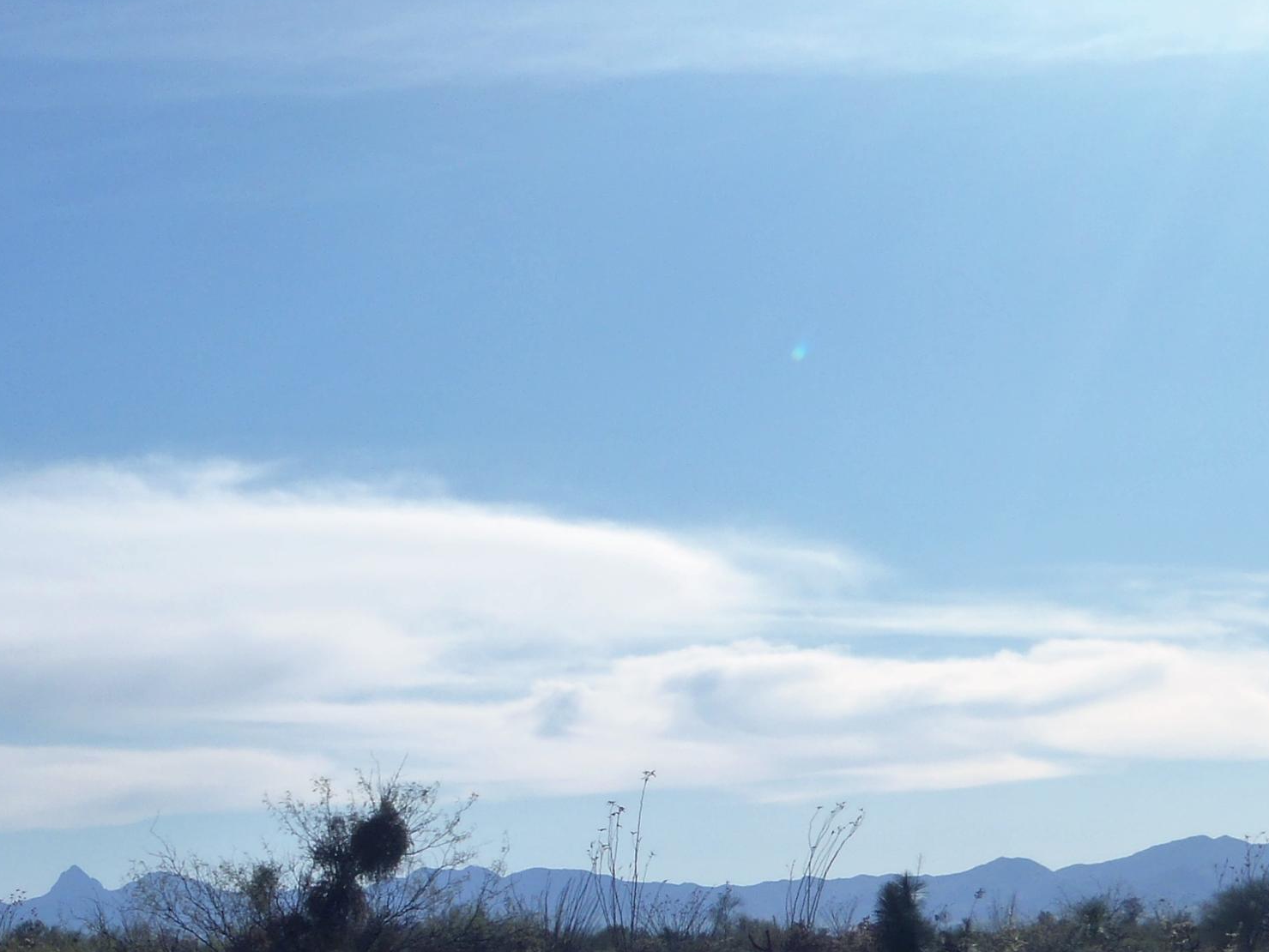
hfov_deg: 26.4
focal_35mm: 73
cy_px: 916
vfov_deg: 19.7
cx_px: 345
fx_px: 2677
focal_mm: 6.53
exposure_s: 1/640
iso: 64
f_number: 5
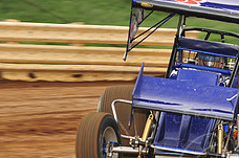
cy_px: 78
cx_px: 197
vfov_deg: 4.0
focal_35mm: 344
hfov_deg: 6.0
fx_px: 2279
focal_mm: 135
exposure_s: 1/320
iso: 800
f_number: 8
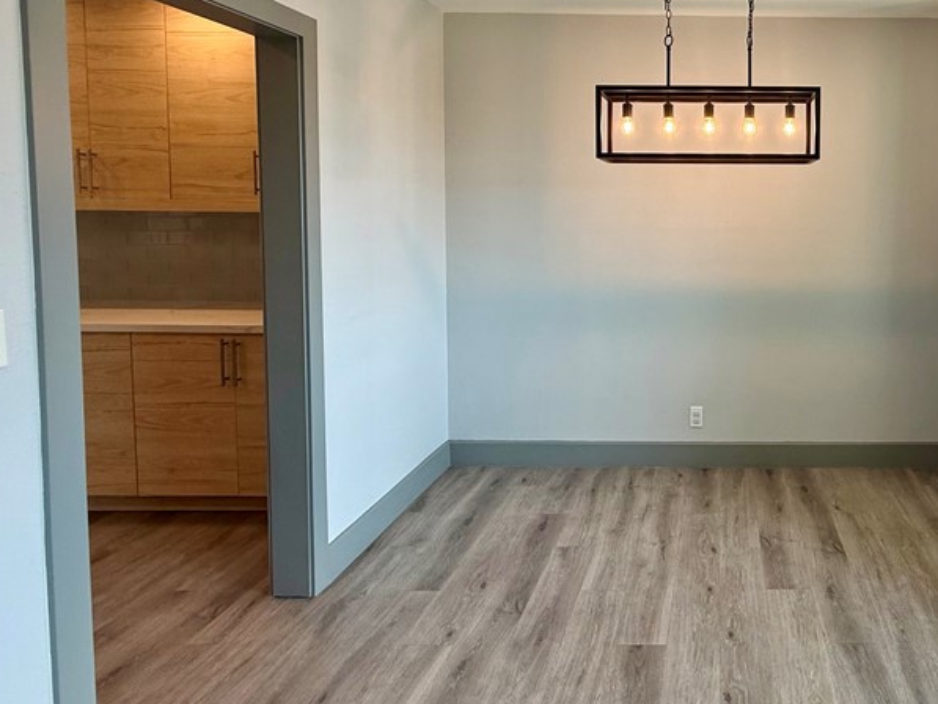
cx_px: 732
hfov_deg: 65.9
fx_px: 650
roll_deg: -0.8
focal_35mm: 24
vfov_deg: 55.7
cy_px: 237
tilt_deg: -2.2
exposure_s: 1/99
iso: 100
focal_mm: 2.22
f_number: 2.2
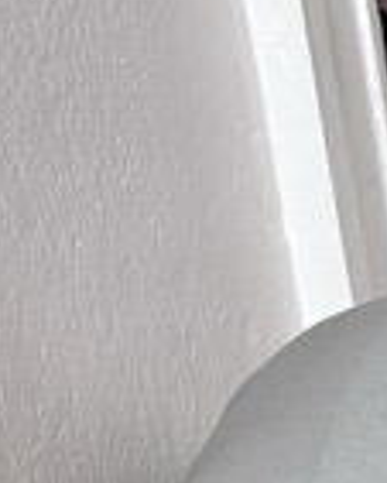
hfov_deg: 8.2
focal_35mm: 149
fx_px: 2131
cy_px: 855
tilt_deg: -19.2
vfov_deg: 12.0
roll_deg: +2.7
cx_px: 1305
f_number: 1.78
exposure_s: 1/121
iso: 125
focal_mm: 6.76
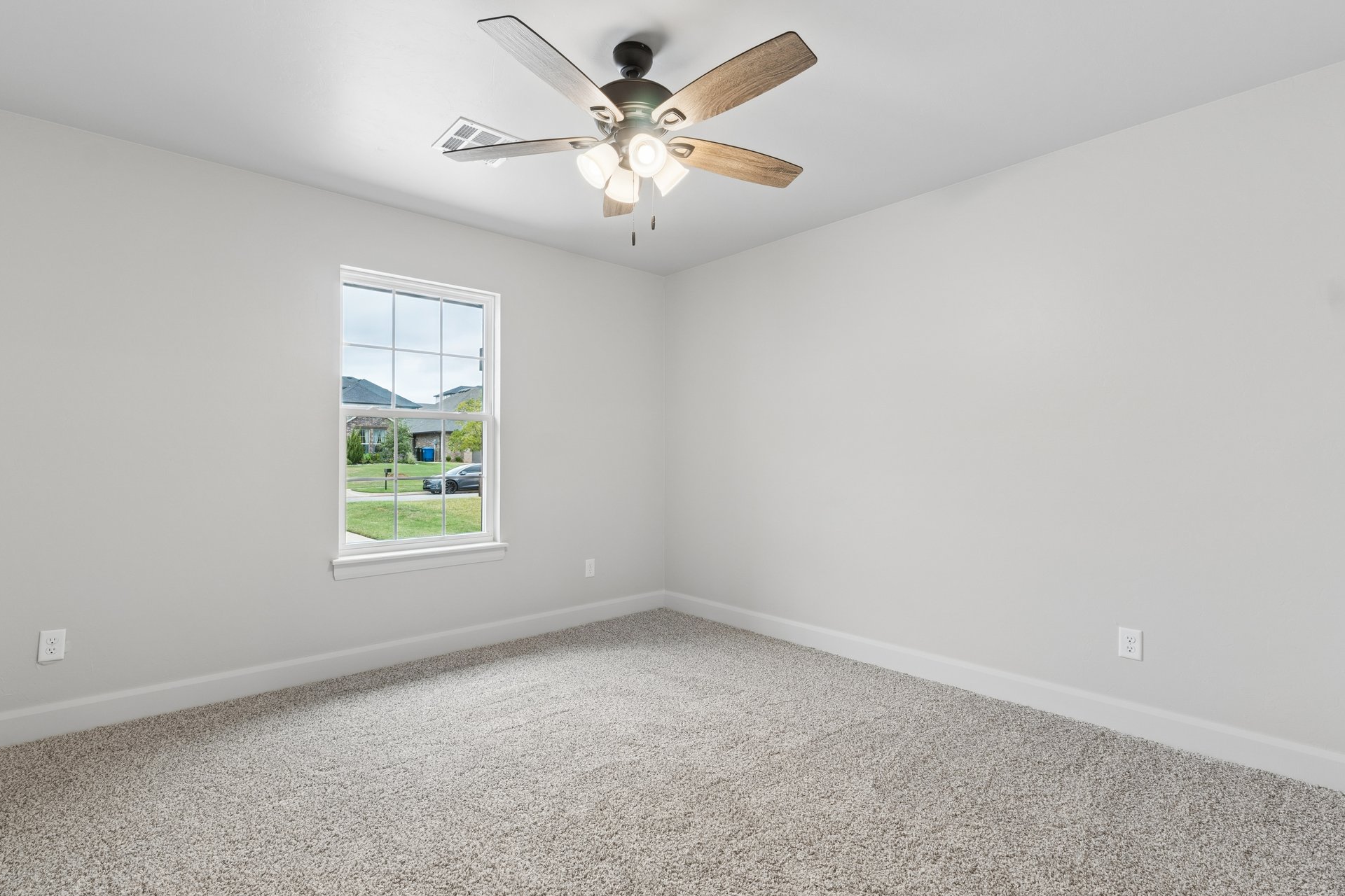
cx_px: 651
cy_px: 450
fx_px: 628
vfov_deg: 71.1
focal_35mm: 17
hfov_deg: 93.9
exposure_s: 1/20
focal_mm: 10.5
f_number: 9
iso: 200
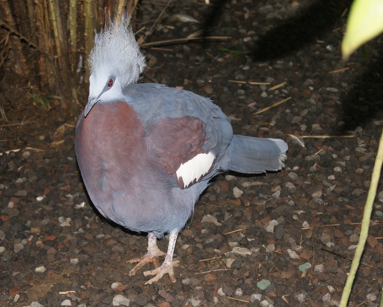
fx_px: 1061
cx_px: 168
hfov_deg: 20.5
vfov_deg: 16.4
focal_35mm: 94
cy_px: 154
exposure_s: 1/80
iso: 400
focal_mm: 55
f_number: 5.6
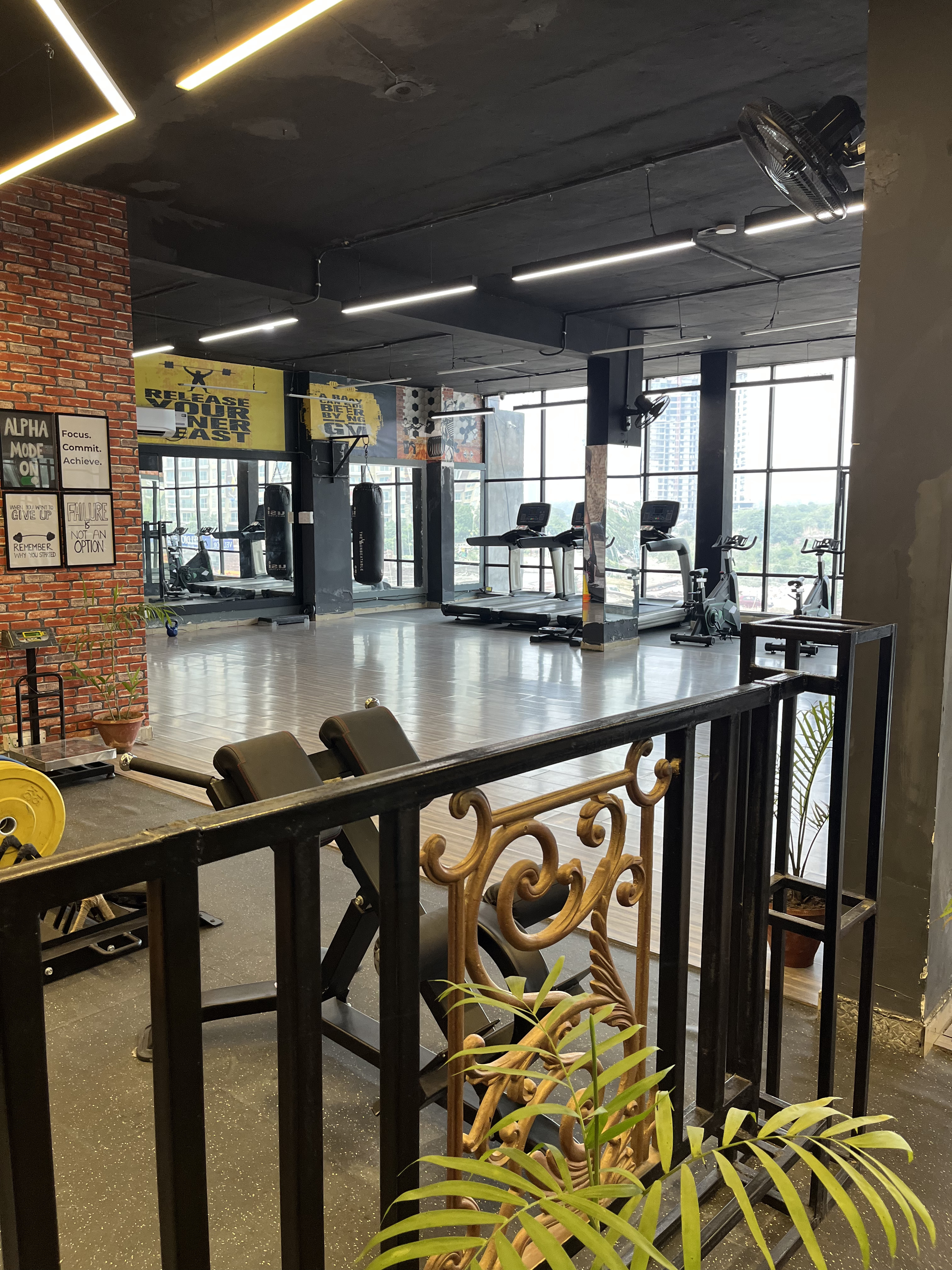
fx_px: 953
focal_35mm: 26
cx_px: 476
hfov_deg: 53.1
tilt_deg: -7.4
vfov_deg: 67.3
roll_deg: +0.5
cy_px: 635
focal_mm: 5.1
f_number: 1.6
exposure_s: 1/100
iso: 125
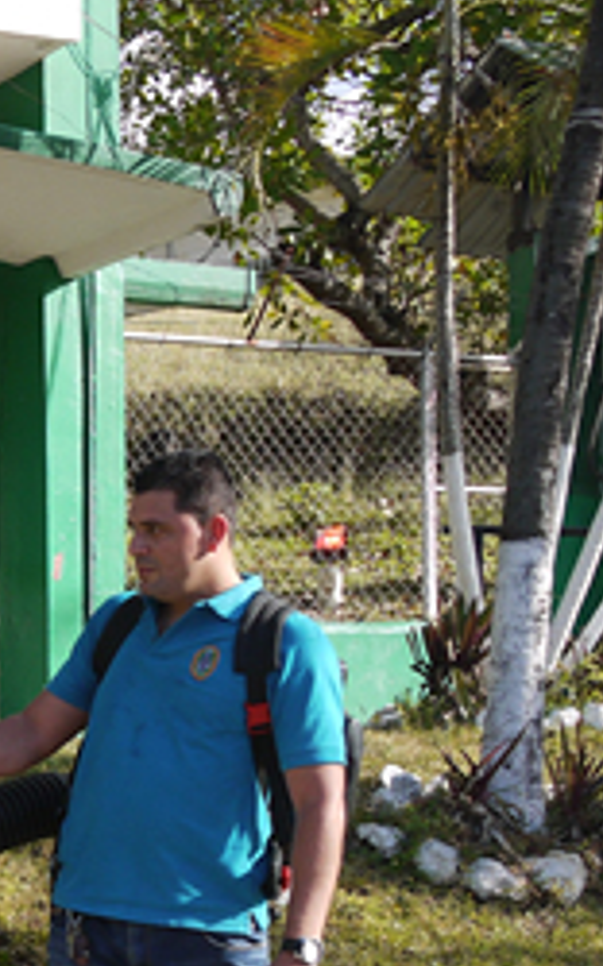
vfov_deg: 26.3
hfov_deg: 15.1
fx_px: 2001
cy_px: 869
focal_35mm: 76
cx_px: -445
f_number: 5.6
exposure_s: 1/320
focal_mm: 14
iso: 100
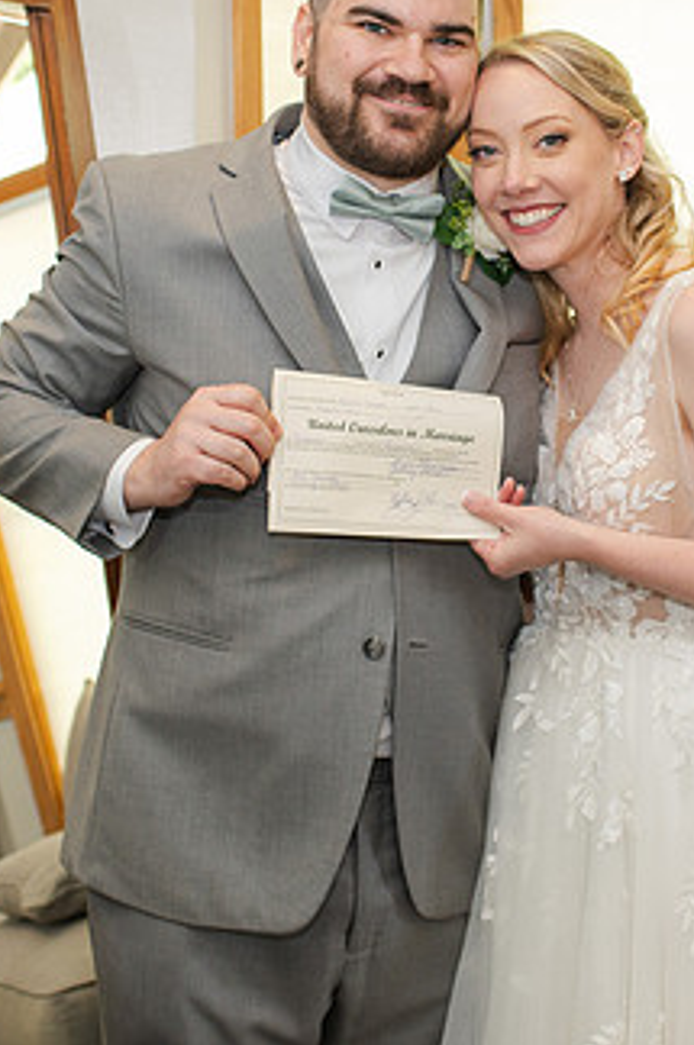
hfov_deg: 18.6
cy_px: 432
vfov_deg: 27.7
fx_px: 2118
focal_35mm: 73
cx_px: 449
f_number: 3.2
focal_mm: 35
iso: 800
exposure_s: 1/160
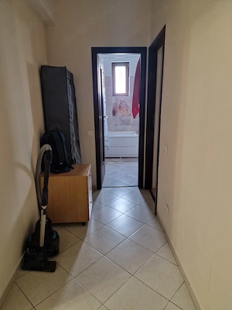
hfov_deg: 58.9
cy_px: 155
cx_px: 116
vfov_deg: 73.9
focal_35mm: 23
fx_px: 206
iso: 640
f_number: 1.8
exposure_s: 1/50
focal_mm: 5.4
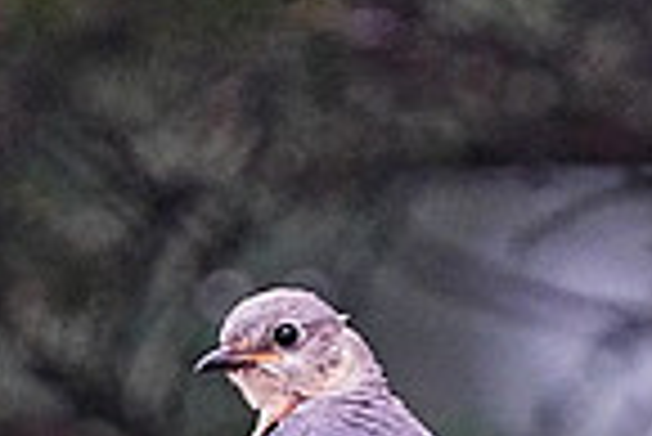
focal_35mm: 4655
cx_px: 935
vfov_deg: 0.3
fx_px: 84390
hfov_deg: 0.4
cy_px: 843
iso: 6400
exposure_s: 1/100
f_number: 13
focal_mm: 1164
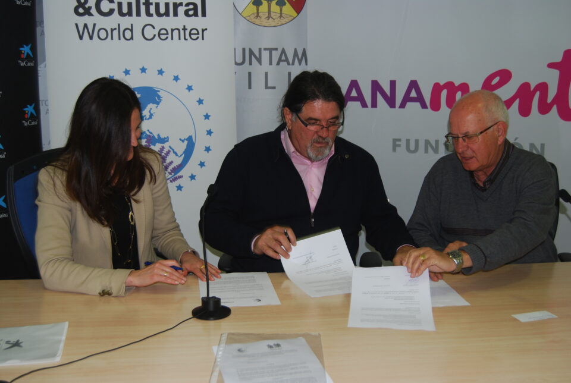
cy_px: 192
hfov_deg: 49.5
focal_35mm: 39
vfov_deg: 34.3
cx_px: 286
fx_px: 620
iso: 200
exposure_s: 1/60
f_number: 4.2
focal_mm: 26
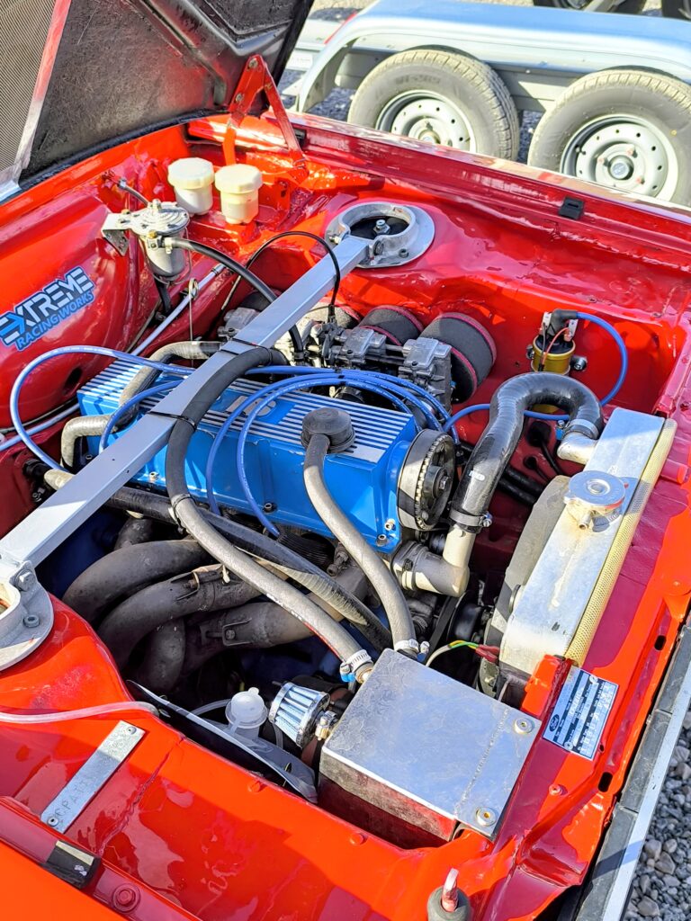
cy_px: 460
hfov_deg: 40.7
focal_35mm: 35
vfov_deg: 52.6
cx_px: 346
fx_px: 932
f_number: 1.65
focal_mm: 6.14
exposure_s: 1/244
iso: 50
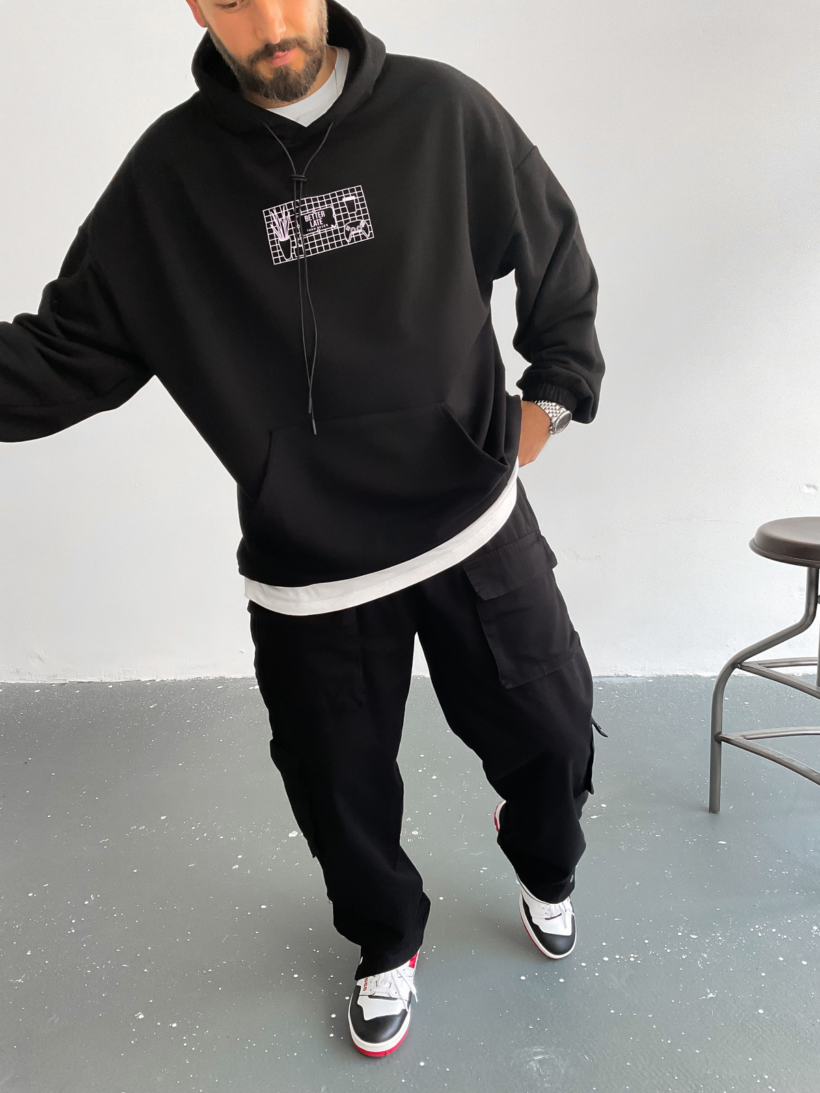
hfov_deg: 48.2
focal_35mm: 29
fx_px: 916
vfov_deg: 61.7
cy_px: 546
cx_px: 410
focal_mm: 3
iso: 64
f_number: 1.8
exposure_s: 1/100
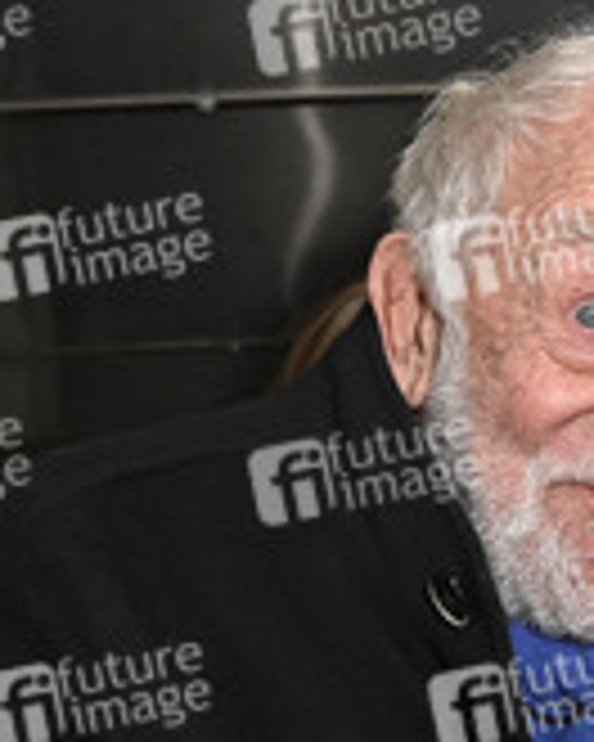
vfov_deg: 21.7
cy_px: 585
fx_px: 1912
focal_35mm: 87
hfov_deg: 17.6
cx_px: 425
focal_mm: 34
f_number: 6.3
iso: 3200
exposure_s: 1/125
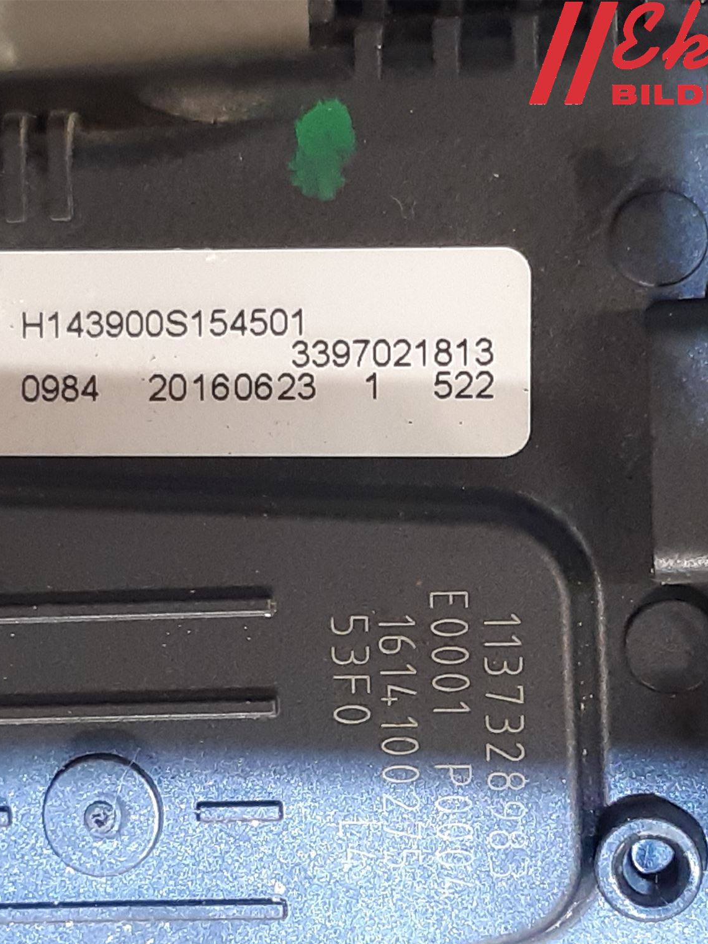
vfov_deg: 52.6
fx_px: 954
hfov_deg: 40.5
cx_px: 274
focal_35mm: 35
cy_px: 476
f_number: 1.7
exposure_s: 1/50
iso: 250
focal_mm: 3.93
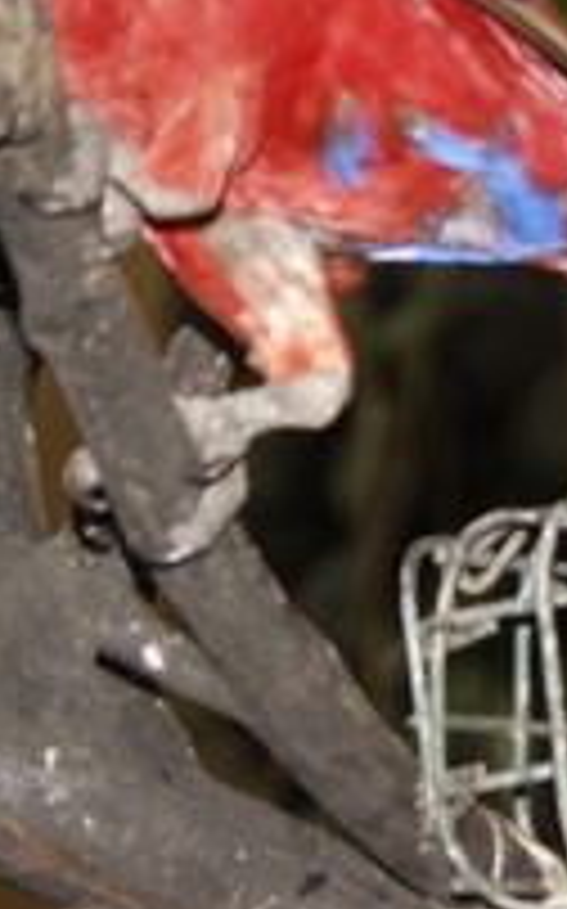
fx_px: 8171
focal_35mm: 330
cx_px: 1188
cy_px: 133
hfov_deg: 3.9
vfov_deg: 6.4
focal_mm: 55
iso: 400
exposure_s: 1/80
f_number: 5.6
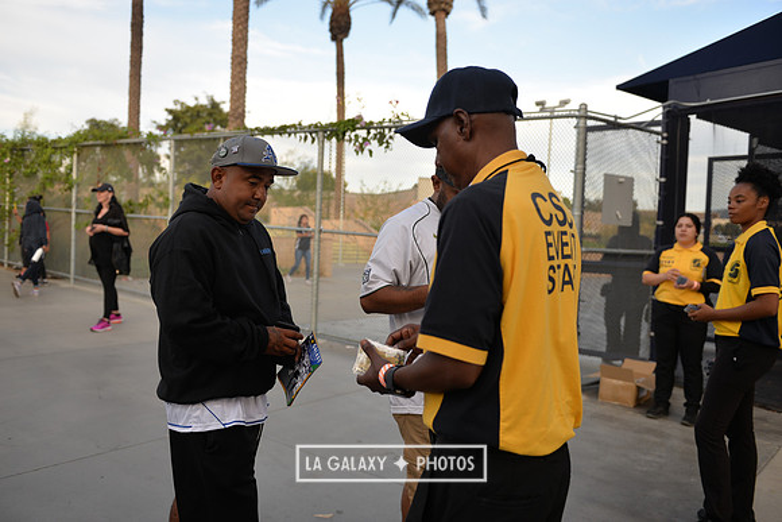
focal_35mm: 29
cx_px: 391
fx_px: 630
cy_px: 261
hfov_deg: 63.6
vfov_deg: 45.0
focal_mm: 29
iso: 220
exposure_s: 1/640
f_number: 2.8
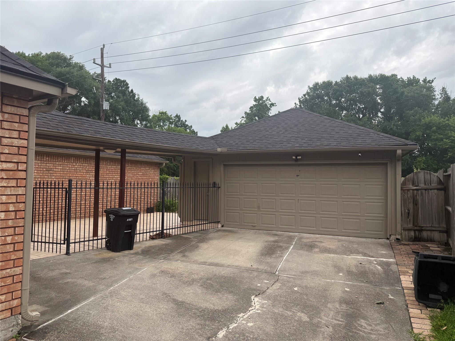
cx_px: 228
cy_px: 170
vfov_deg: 56.8
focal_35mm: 24
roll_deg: -0.9
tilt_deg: +2.6
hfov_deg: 71.6
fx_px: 315
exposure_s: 1/849
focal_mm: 6.76
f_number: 1.78
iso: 80
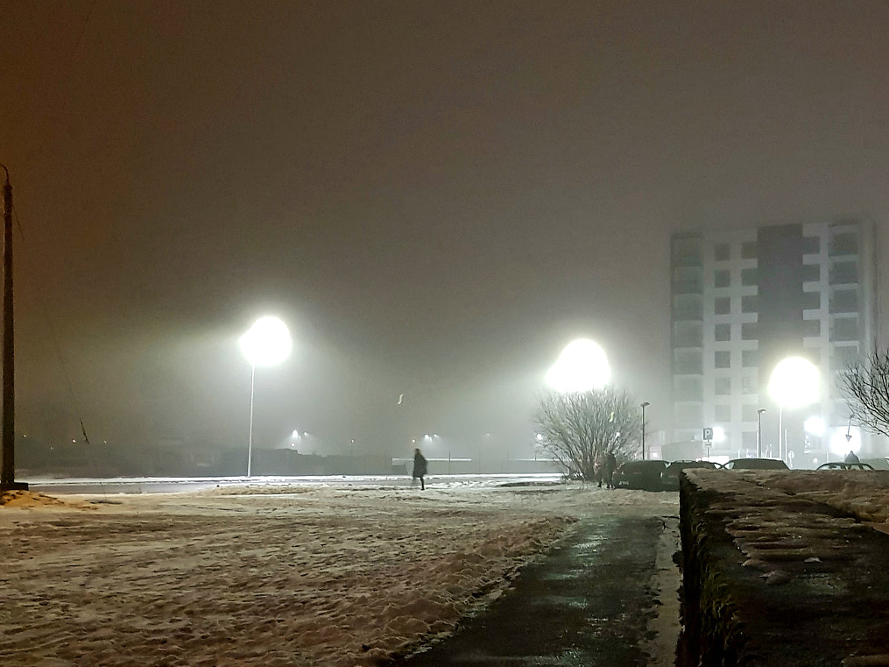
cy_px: 387
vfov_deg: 35.1
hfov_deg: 45.1
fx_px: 1053
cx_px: 592
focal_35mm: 41
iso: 500
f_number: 1.7
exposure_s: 1/10
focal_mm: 4.2
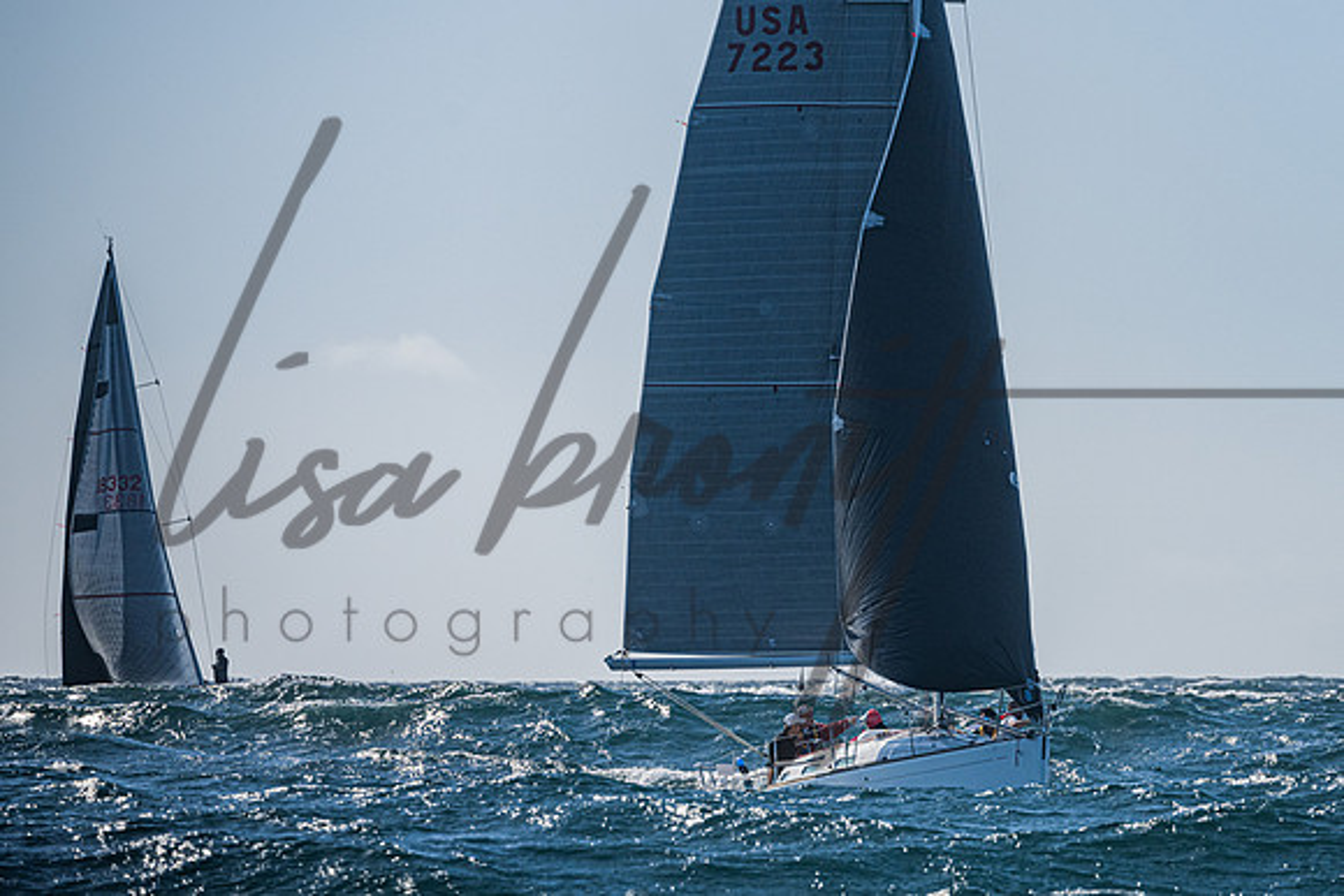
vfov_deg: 3.6
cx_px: 921
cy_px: 286
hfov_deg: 5.4
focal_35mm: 385
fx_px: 14363
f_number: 6.3
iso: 320
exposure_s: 1/5000
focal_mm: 280
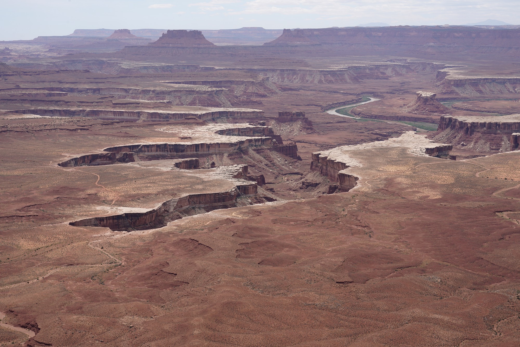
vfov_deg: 22.6
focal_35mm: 60
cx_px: 260
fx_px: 867
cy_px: 174
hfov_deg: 33.4
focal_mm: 60
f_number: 14
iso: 100
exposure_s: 1/100
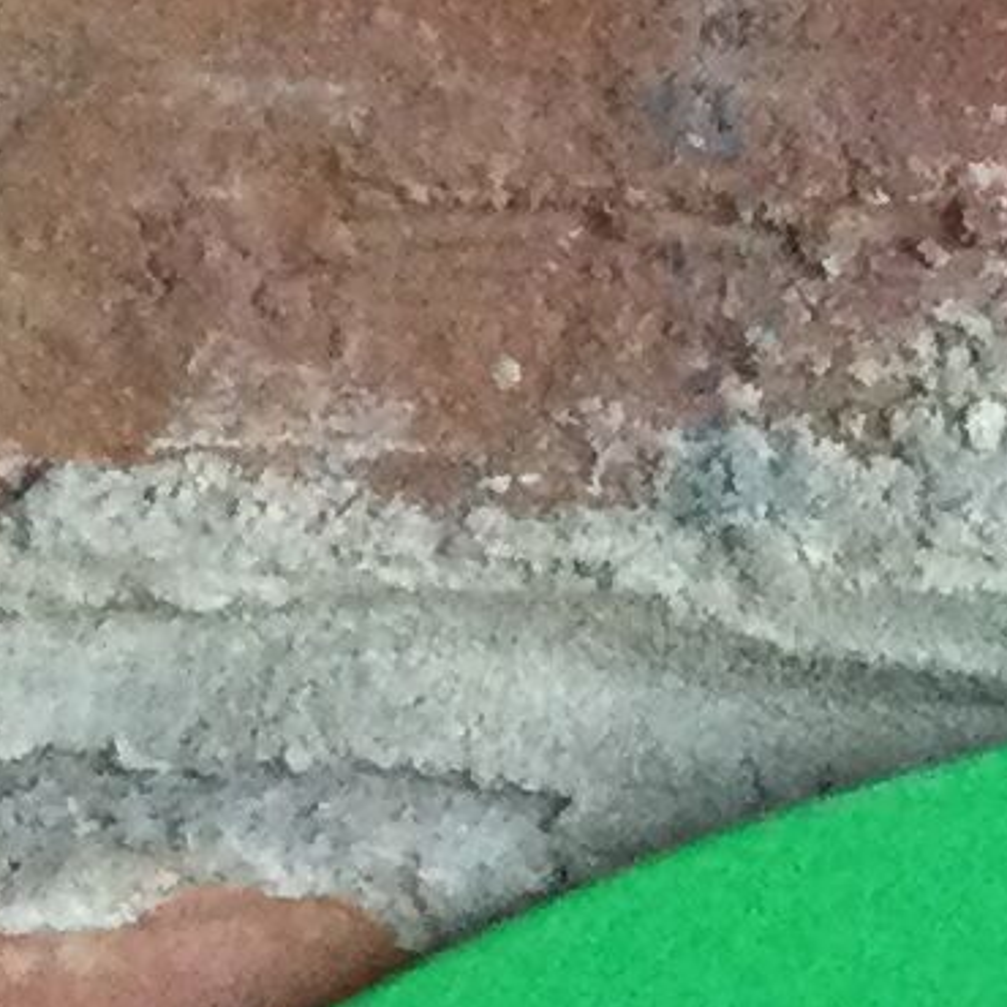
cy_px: 757
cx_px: 3334
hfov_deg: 6.4
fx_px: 7965
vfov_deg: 7.2
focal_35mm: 242
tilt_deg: -18.6
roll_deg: -0.1
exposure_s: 1/33
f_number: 2.4
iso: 125
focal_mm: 3.3
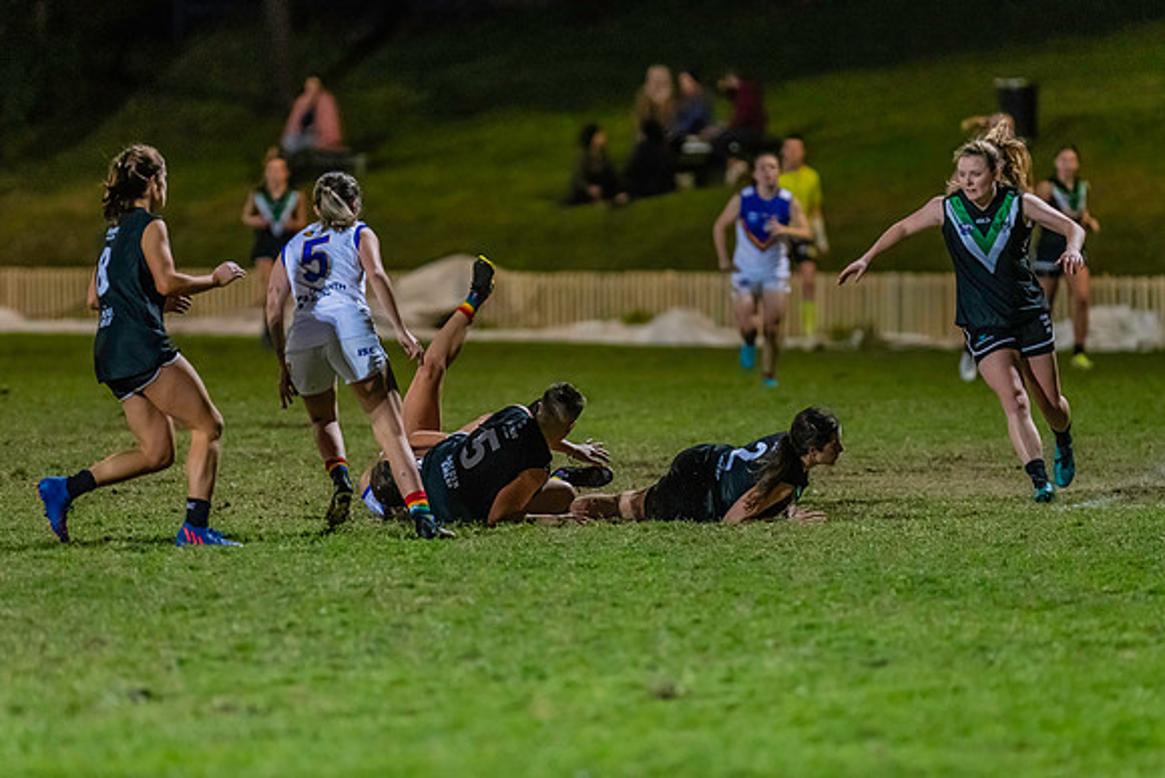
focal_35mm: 275
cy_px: 422
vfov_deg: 5.0
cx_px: 561
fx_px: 8909
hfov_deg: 7.5
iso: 10000
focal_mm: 240
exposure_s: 1/1000
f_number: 2.8
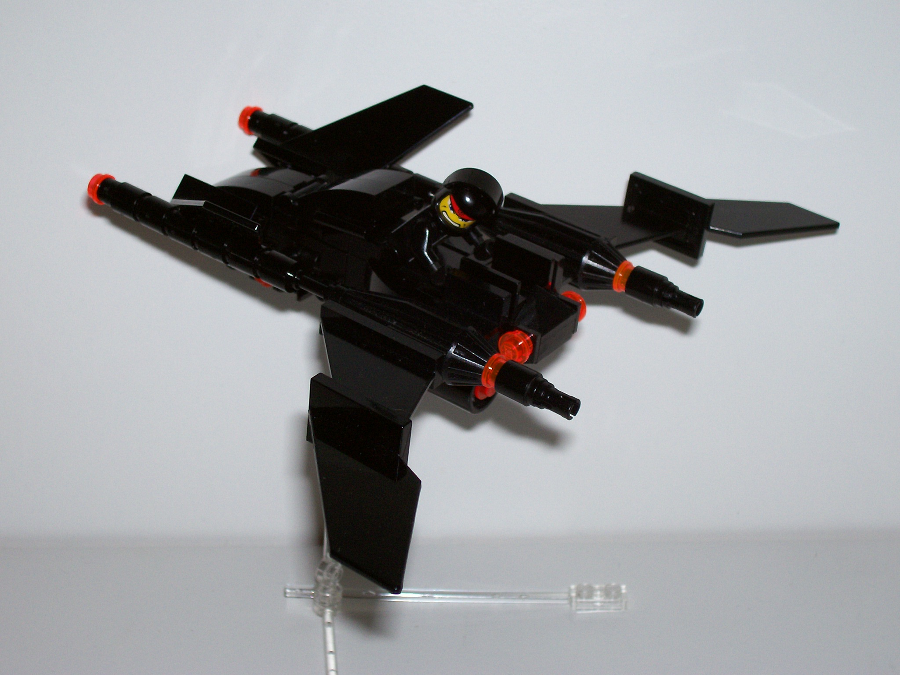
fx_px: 1690
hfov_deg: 29.8
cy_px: 338
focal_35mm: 65
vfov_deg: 22.6
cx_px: 450
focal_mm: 10.8
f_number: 3.6
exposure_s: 1/78.4
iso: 80
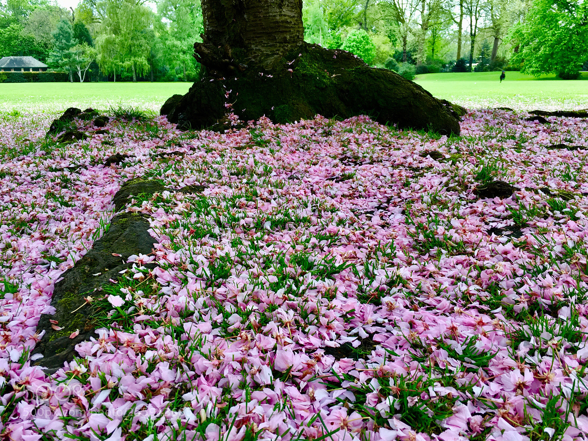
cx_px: 294
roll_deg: -2.5
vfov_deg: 48.2
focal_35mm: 29
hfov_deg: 61.7
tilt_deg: -16.2
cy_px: 220
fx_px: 493
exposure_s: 1/50
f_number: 2.2
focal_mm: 4.15
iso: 25
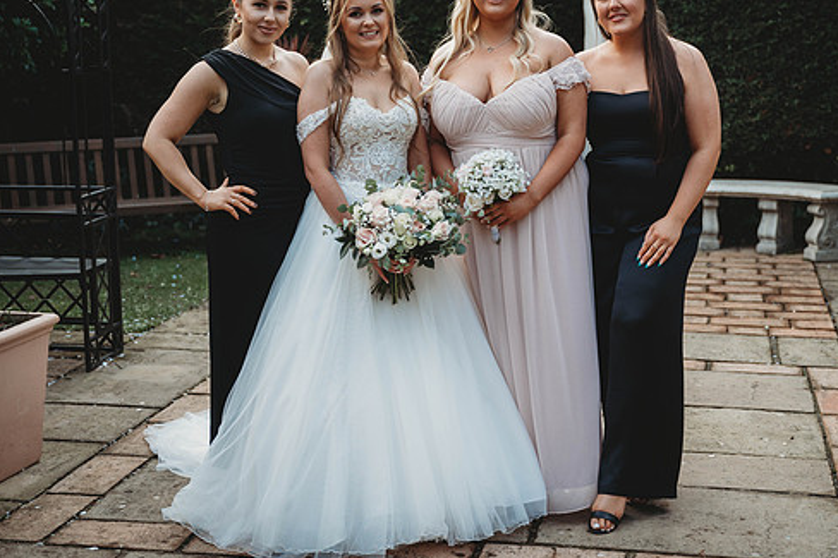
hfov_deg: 35.0
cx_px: 477
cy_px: 235
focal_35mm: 57
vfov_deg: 23.7
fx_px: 1326
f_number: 2.8
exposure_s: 1/640
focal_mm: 48
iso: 100
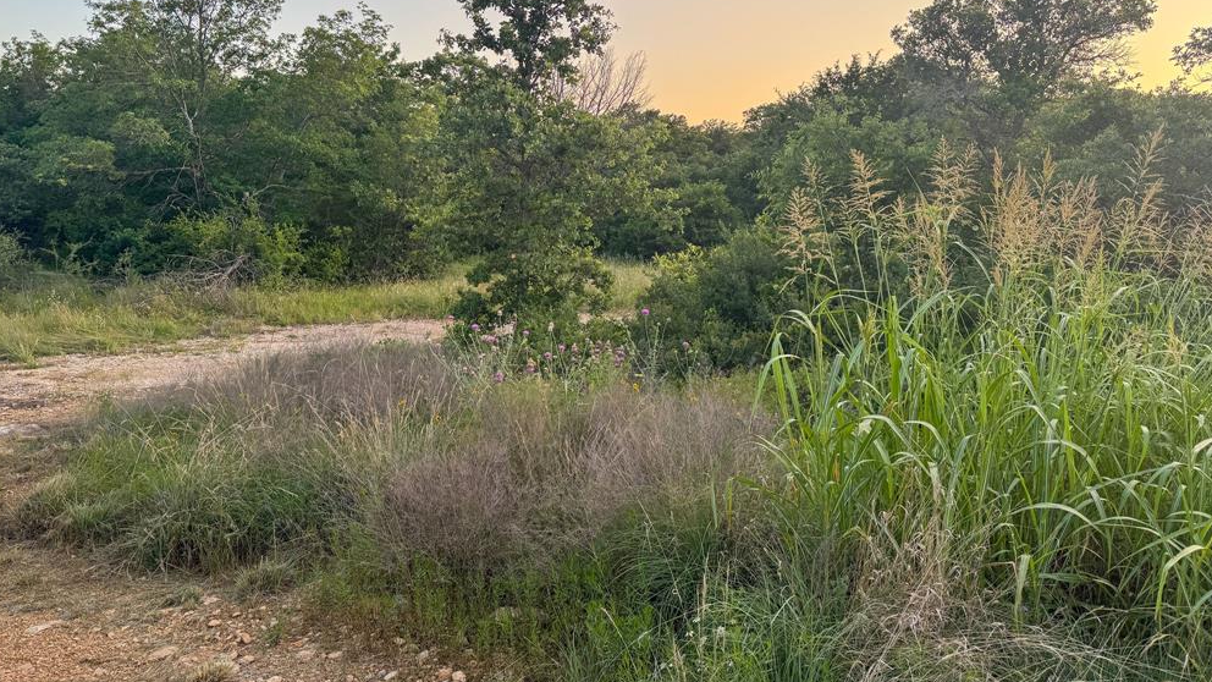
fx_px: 868
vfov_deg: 42.4
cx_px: 615
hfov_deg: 69.9
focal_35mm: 27
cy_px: 236
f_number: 1.78
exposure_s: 1/425
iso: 80
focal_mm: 6.76
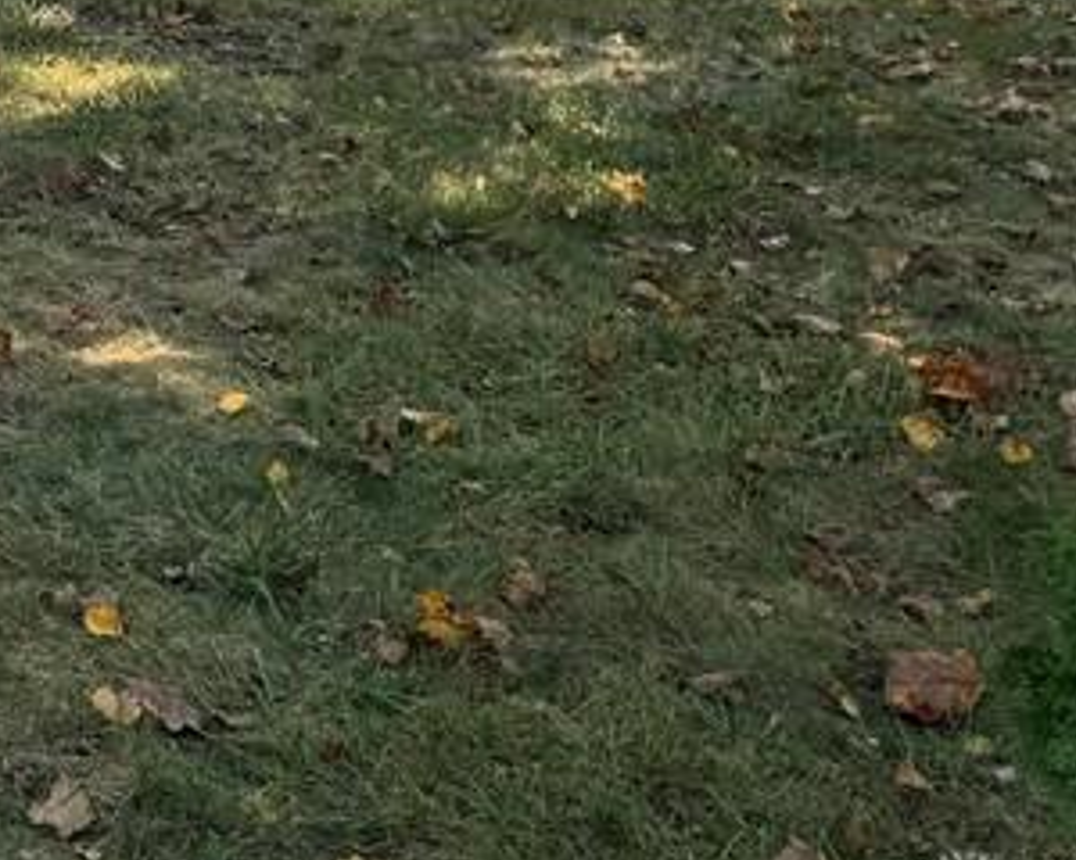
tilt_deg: -0.2
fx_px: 2548
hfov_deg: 20.3
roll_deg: +0.8
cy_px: -441
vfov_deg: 17.2
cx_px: -560
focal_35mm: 80
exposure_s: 1/1112
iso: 80
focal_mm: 6.76
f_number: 1.78
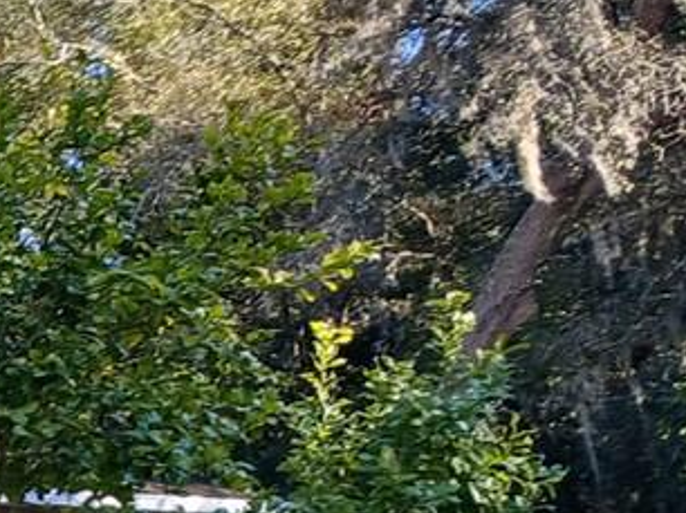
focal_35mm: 136
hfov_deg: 12.5
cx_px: -747
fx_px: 2693
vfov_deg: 10.7
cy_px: 645
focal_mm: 3.98
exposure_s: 1/120
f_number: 1.8
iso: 20
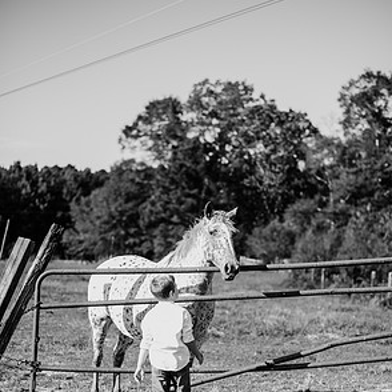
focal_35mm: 65
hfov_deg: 26.5
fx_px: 833
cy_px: 268
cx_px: 199
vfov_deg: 26.3
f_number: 2
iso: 200
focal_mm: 50
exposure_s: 1/2000
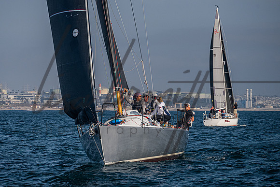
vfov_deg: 5.1
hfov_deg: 7.6
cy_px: 89
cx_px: 124
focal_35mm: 272
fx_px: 2116
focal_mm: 200
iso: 400
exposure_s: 1/1250
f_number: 6.3
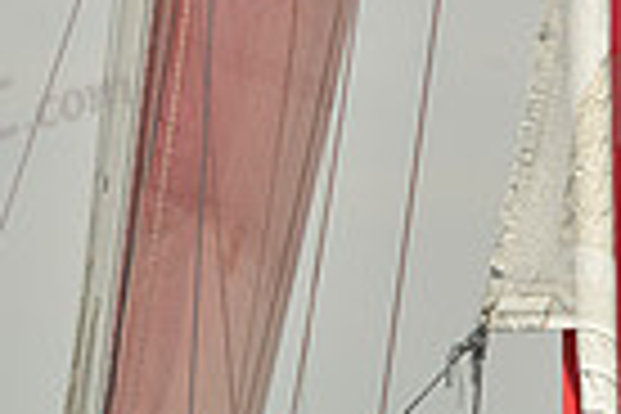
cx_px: 369
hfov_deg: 5.0
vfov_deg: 3.3
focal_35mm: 412
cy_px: 740
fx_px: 7106
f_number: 9
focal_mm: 98
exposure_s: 1/1250
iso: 280
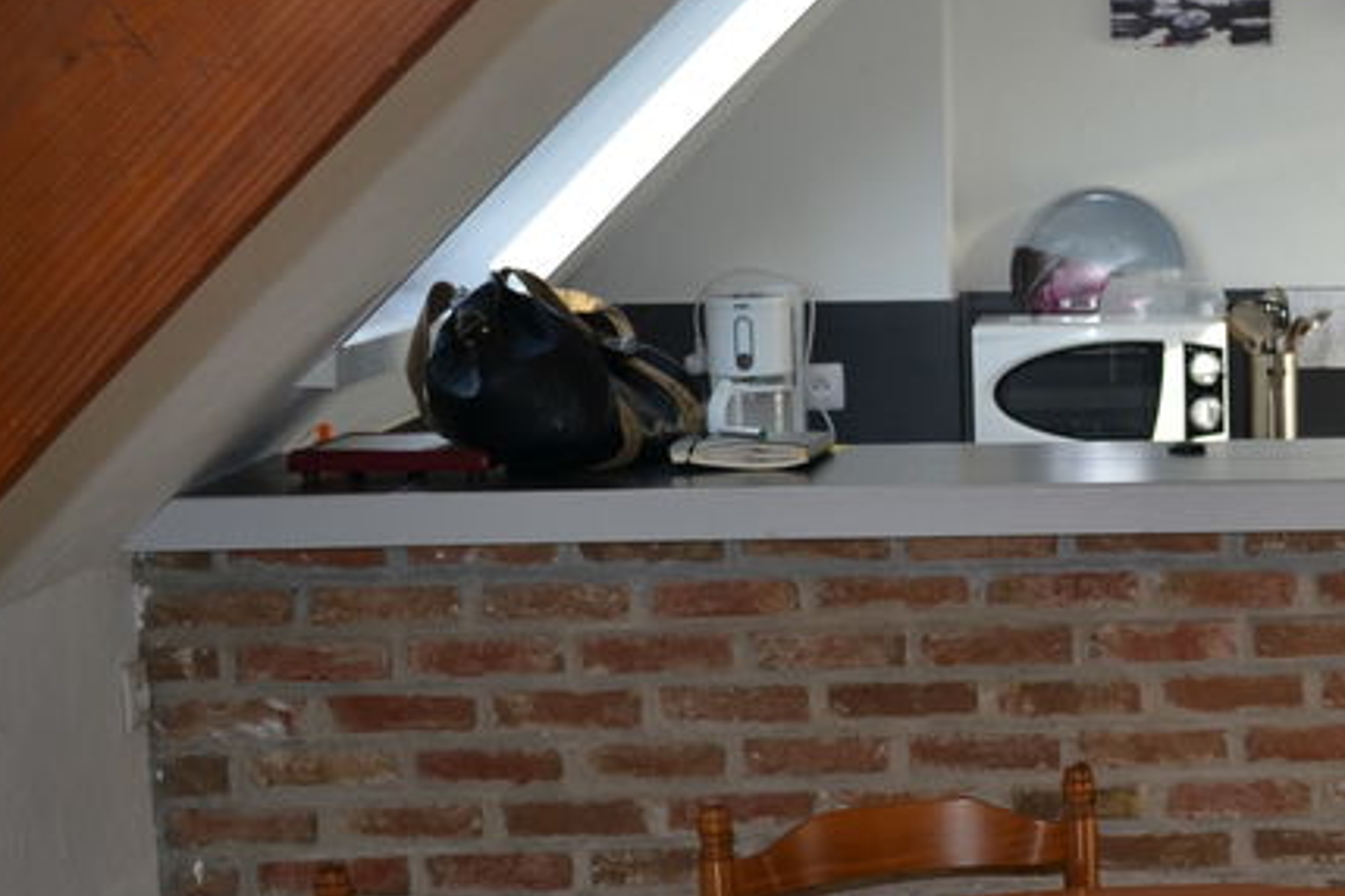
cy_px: 575
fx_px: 2877
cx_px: 1524
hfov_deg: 24.4
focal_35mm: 77
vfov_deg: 17.7
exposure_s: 1/160
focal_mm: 22
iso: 100
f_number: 4
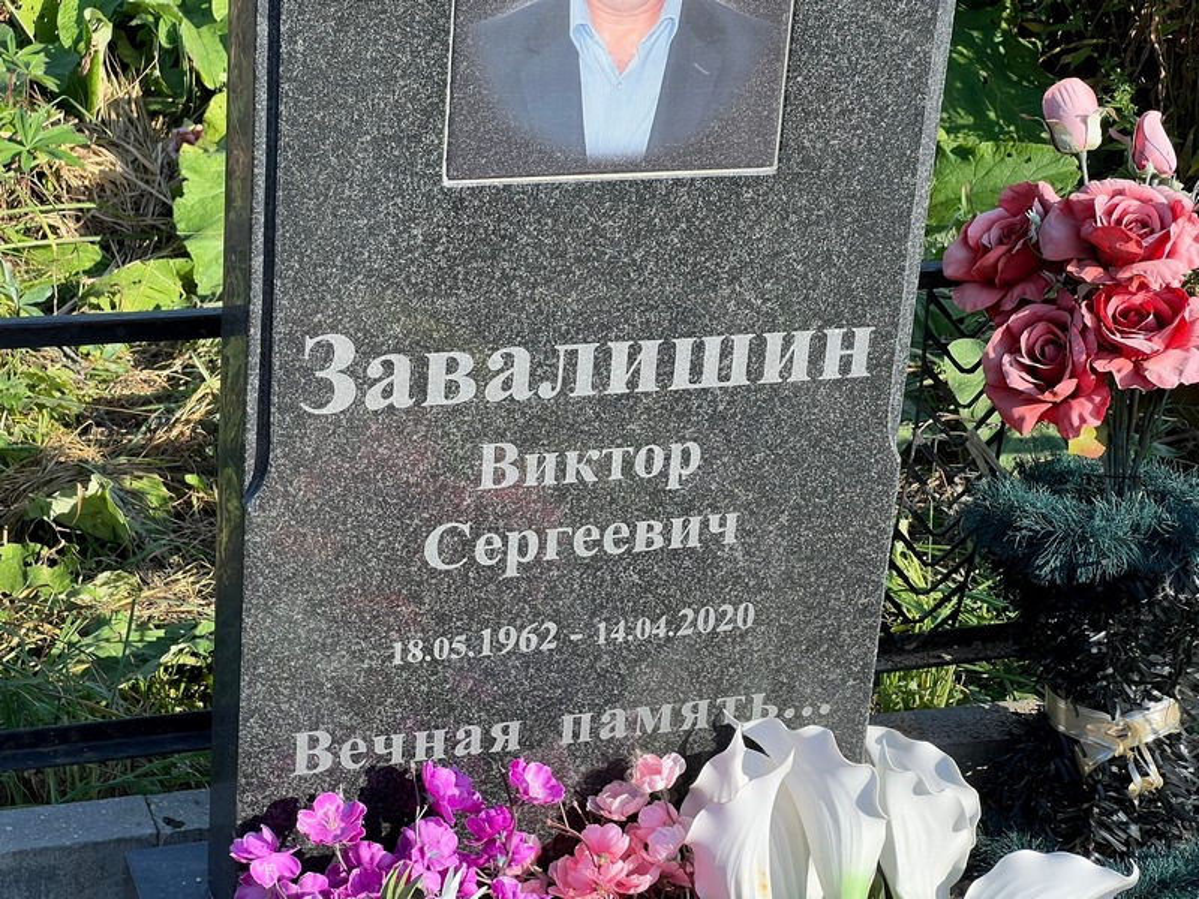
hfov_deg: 25.3
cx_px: 600
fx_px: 2667
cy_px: 450
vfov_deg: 19.1
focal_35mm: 77
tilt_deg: -24.6
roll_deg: -2.1
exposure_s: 1/290
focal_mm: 9
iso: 32
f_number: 2.8
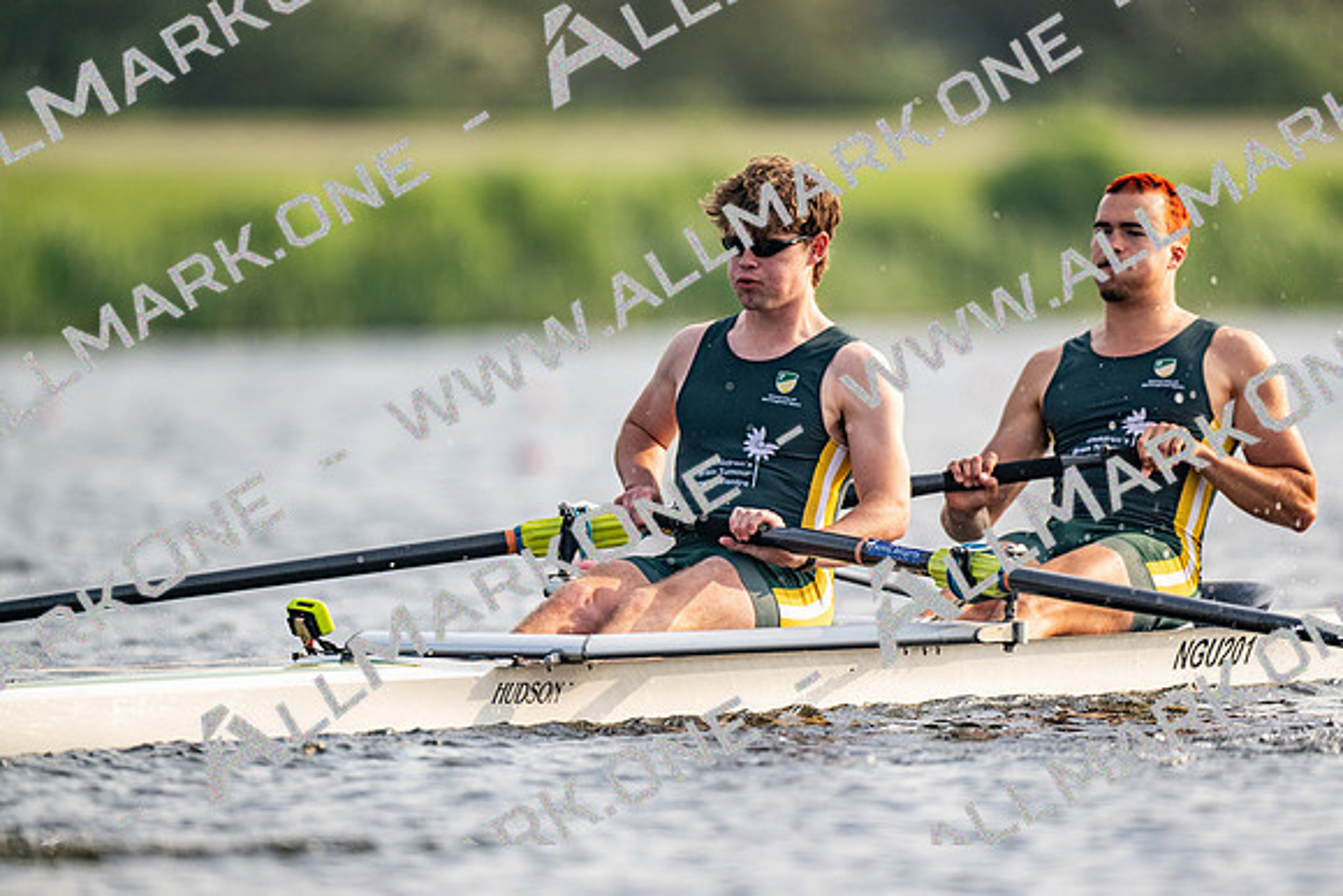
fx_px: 22388
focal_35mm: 600
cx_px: 672
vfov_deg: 2.3
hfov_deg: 3.4
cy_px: 448
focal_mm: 600
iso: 320
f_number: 4
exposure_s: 1/2500
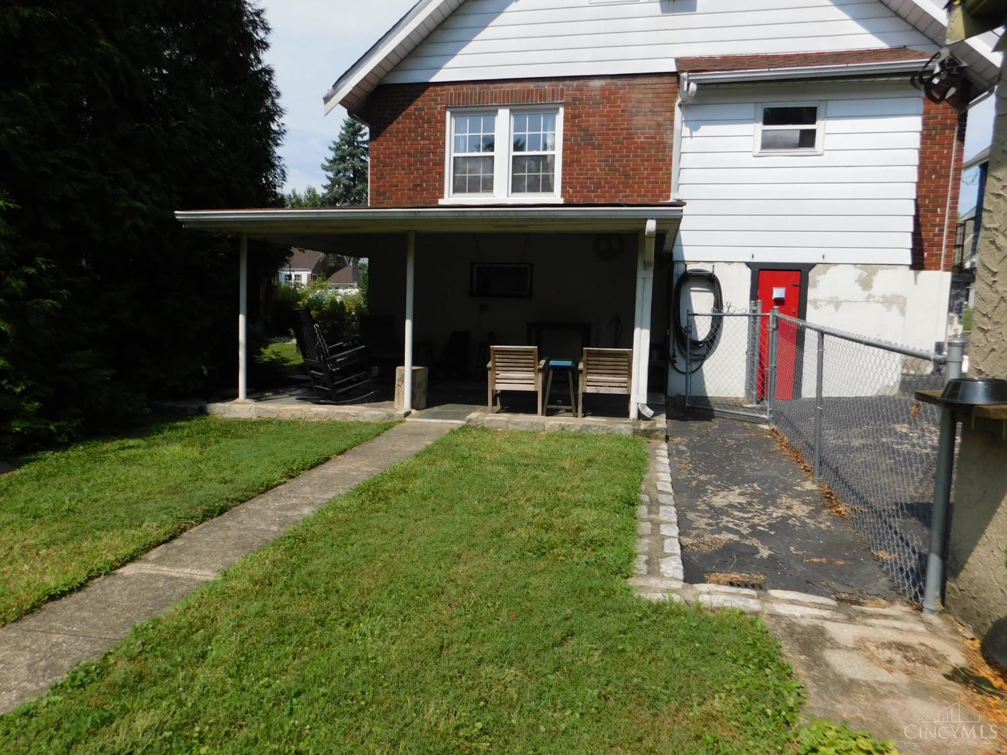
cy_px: 378
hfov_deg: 73.9
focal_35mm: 23
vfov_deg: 58.9
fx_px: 669
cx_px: 504
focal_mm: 4
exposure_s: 1/640
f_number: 6
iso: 125
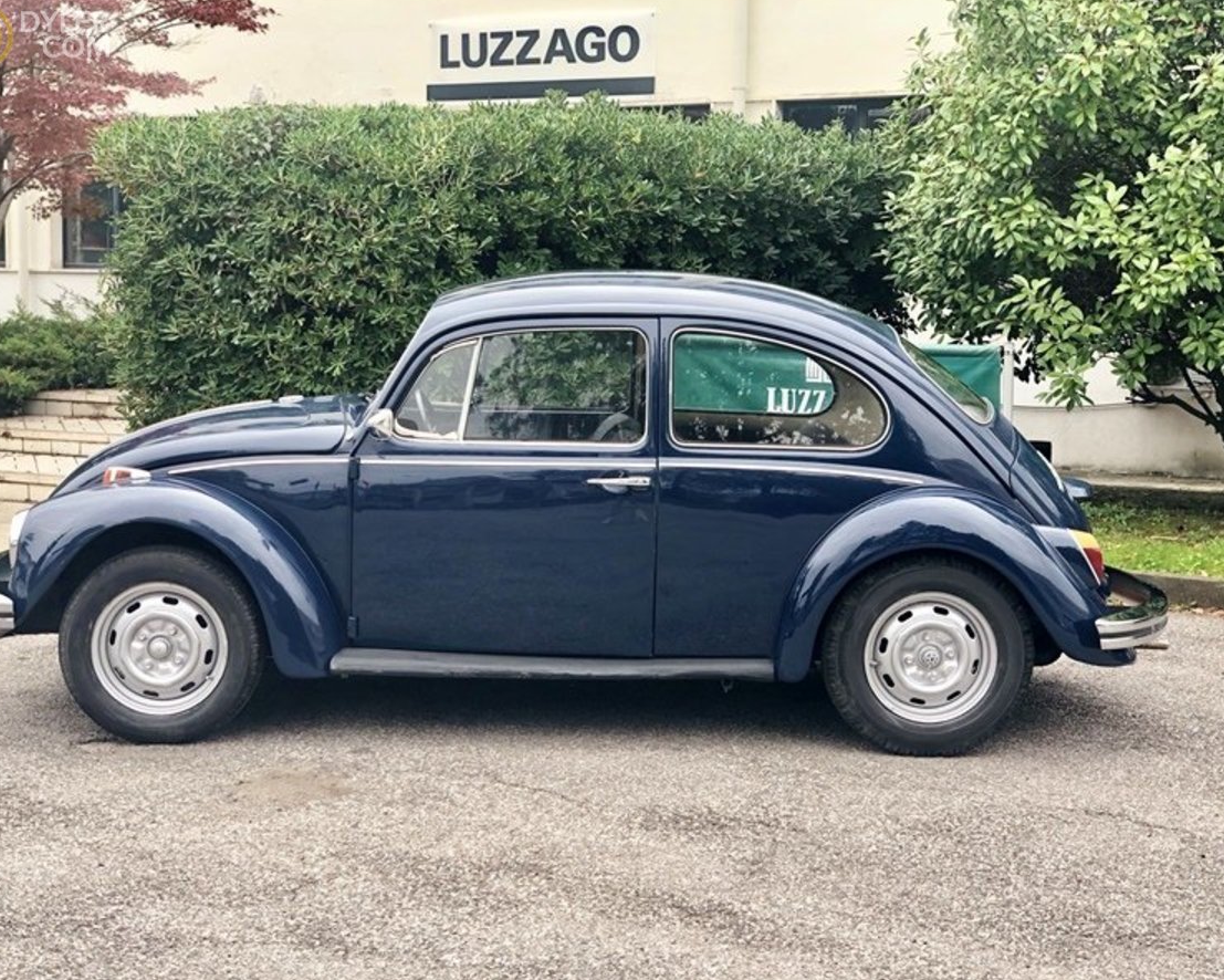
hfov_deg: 34.1
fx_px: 1993
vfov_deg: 27.6
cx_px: 596
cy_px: 490
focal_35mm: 55
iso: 16
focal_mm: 6
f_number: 2.4
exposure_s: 1/120
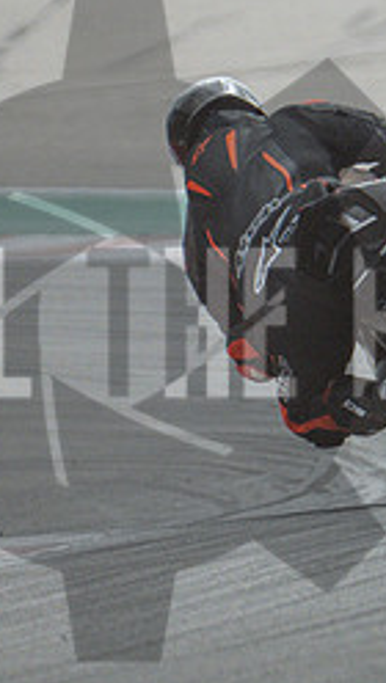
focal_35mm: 1469
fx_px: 26657
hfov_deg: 0.8
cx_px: 119
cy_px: 326
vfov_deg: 1.5
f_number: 5.6
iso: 2500
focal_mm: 400
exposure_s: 1/2500
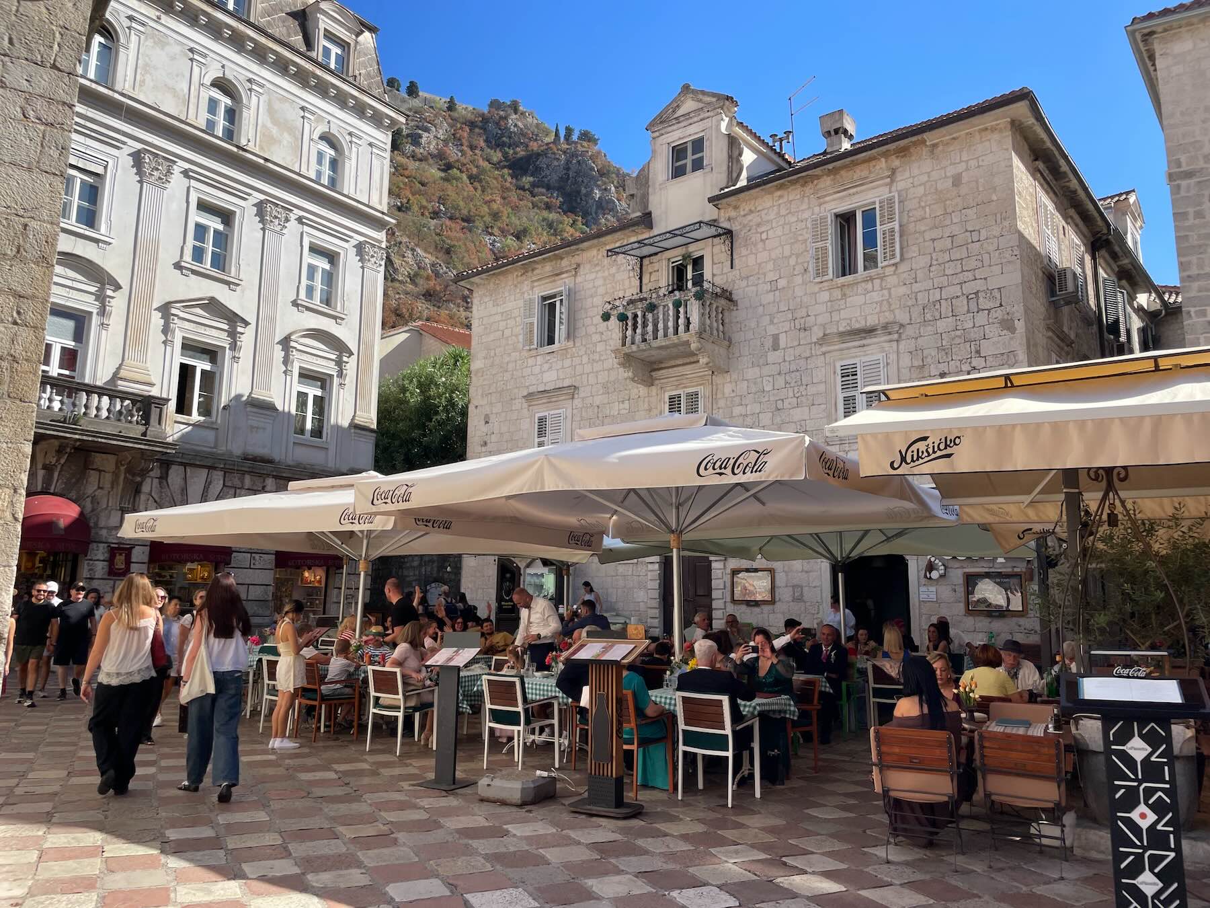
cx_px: 605
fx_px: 909
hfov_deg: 67.3
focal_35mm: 26
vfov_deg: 53.1
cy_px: 454
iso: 32
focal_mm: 4.2
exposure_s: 1/1770
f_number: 1.6
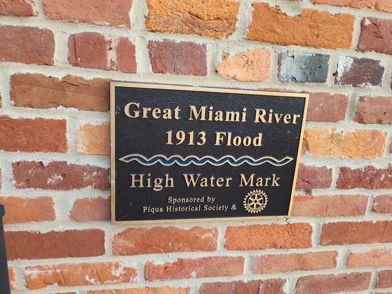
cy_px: 147
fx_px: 260
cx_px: 196
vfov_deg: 58.9
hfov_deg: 73.9
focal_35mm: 23
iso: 145
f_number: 1.8
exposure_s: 1/200
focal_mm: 5.56
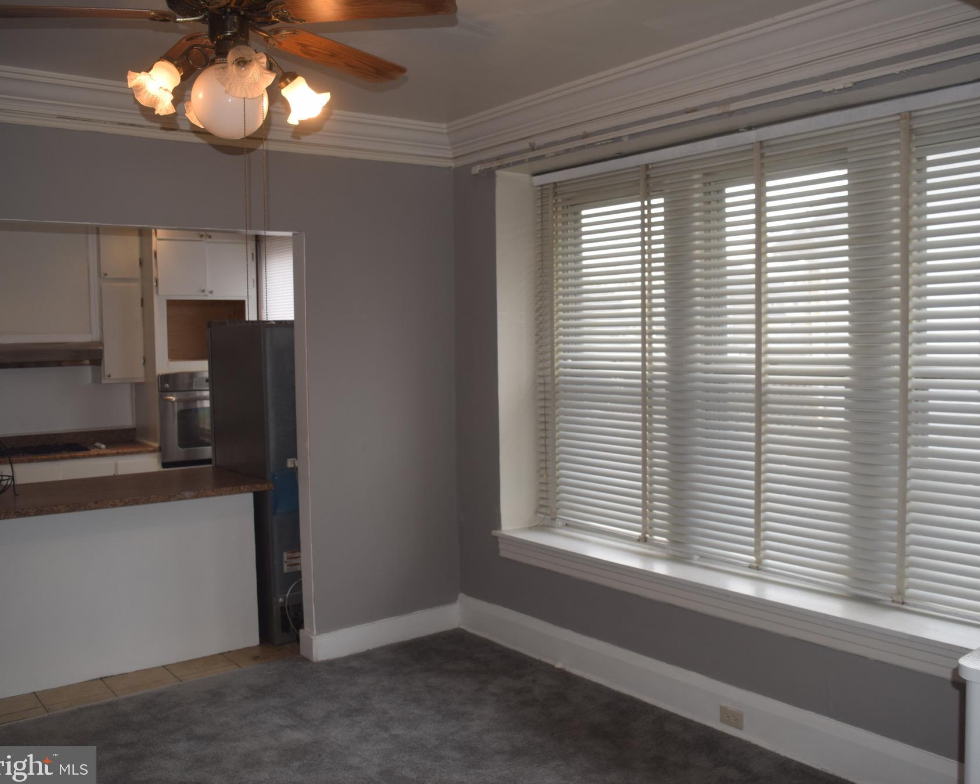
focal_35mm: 41
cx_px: 562
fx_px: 1189
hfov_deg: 44.7
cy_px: 392
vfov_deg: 36.5
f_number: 5.6
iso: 360
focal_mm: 24
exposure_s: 1/125
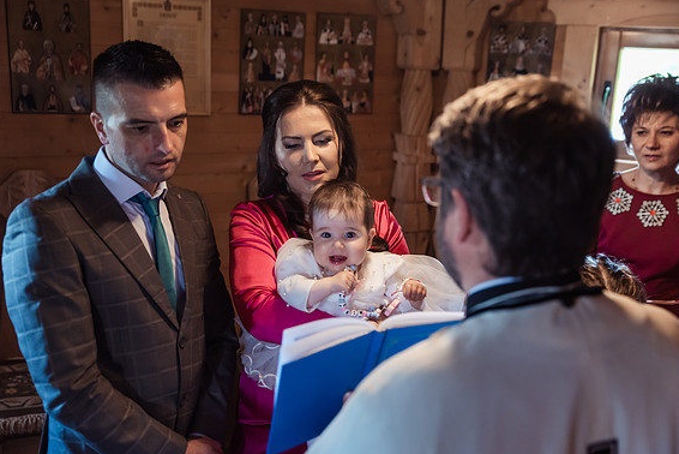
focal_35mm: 41
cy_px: 226
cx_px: 343
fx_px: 774
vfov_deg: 32.7
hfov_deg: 47.4
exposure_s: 1/100
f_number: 2.8
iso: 2000
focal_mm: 40
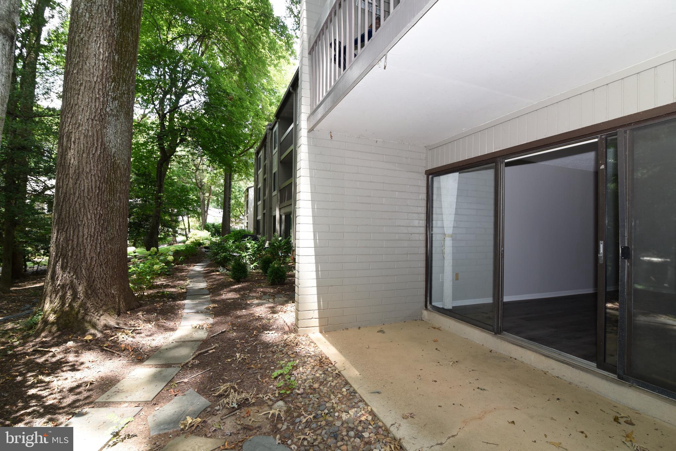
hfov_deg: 96.7
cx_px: 338
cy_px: 226
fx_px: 301
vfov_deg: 73.8
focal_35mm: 16
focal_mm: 16
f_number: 7.1
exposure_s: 1/160
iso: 800
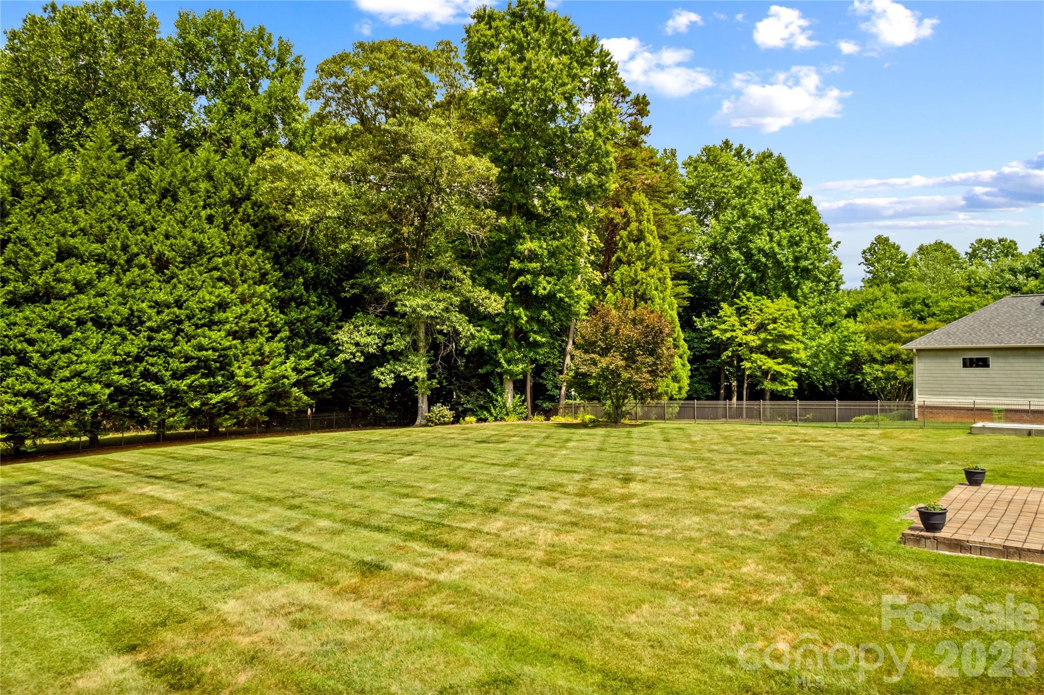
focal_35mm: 22
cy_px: 348
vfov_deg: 57.2
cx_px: 522
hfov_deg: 78.6
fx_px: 638
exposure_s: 1/1250
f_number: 2.8
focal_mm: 8.38
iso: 100
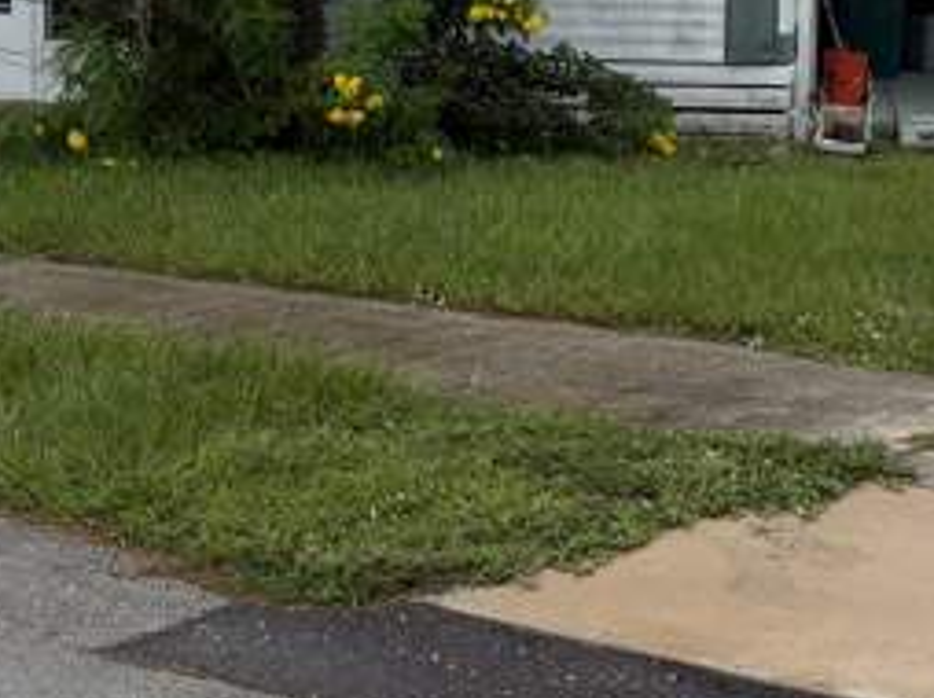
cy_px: 62
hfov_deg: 23.7
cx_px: 677
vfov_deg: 17.7
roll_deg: +0.1
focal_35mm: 82
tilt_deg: -3.0
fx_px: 2210
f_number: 1.6
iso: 50
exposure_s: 1/1587
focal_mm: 5.96
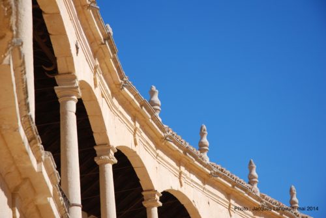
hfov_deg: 19.4
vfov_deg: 13.1
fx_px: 952
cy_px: 109
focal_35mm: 105
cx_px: 163
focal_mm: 70
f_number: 5.6
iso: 125
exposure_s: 1/500
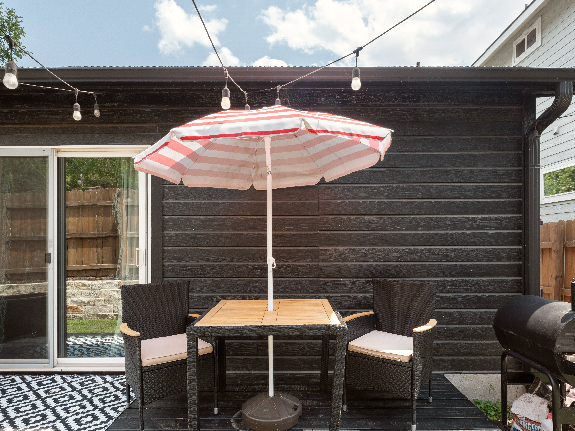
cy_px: 247
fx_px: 365
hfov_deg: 76.4
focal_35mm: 22
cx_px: 293
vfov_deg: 60.8
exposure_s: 1/10
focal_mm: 24.5
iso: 400
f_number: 14
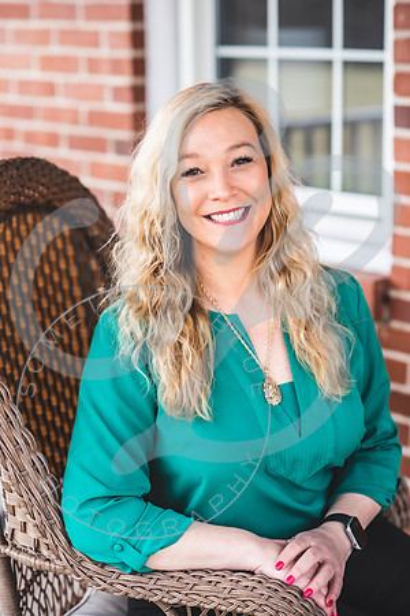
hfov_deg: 16.1
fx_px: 1452
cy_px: 308
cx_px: 205
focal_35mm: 85
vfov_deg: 23.9
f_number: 2.8
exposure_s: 1/160
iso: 100
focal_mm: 85
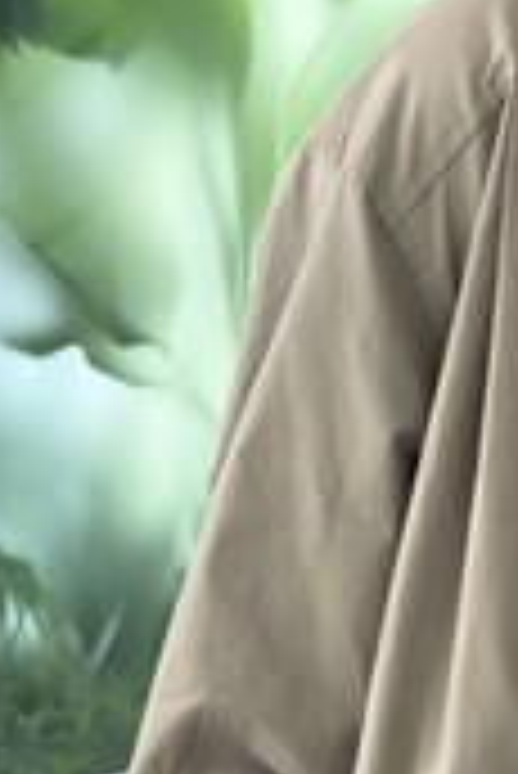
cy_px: 776
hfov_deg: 11.4
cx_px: 176
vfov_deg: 16.7
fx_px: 2585
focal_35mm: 120
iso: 50
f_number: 1.78
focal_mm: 6.76
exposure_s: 1/121
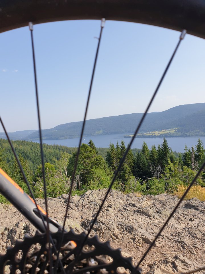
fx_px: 205
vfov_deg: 67.3
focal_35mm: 26
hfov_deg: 53.1
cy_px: 137
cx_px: 102
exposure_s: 1/1081
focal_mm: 4.3
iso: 50
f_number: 2.4
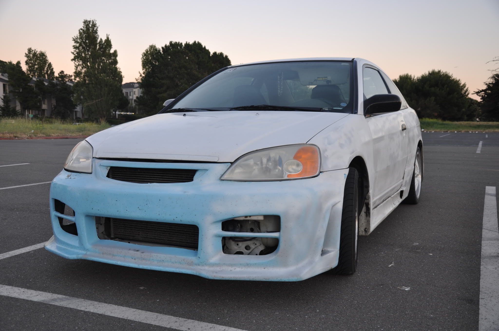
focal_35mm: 38
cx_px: 250
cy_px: 166
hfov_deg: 51.3
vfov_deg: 35.4
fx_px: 519
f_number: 4
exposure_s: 1/30
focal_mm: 25
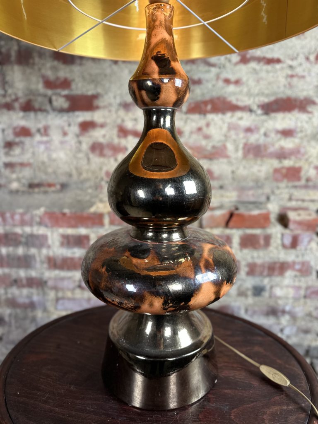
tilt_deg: -13.0
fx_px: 294
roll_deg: +1.1
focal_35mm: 24
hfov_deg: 56.8
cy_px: 212
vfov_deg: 71.6
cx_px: 159
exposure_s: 1/50
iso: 125
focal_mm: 6.86
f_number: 1.78
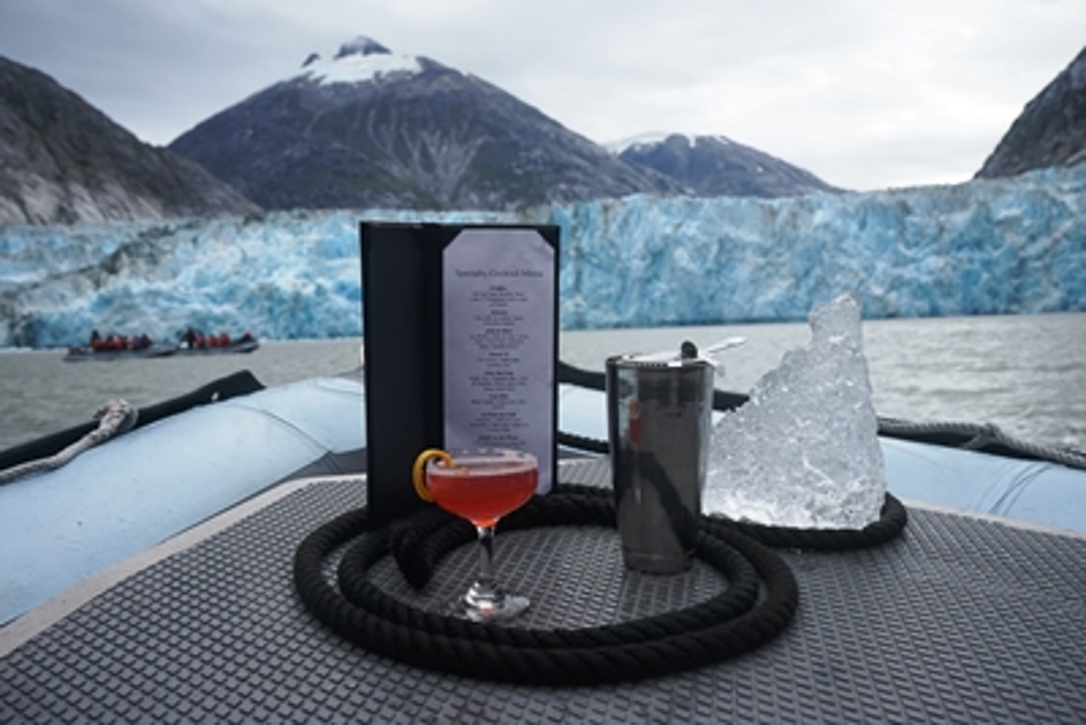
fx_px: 935
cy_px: 362
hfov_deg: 60.3
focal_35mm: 31
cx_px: 543
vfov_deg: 42.4
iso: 250
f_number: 8
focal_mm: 31
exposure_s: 1/320
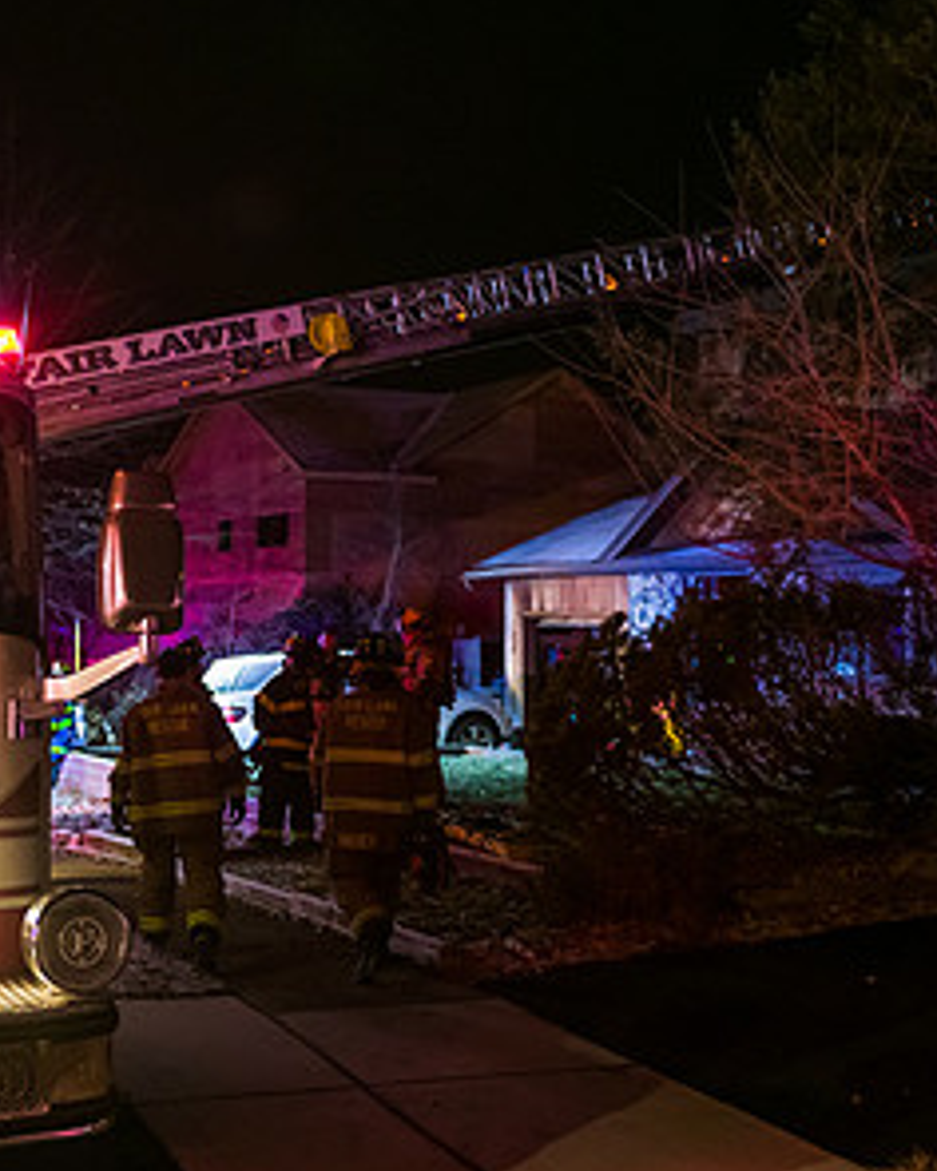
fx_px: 1664
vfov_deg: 38.8
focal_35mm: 48
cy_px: 546
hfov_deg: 30.1
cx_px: 91
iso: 1600
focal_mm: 26
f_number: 3.5
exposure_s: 1/125
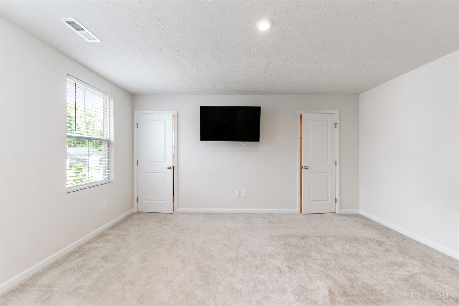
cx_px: 230
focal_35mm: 14
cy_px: 153
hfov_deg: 104.3
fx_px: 178
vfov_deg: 81.2
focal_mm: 14
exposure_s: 1/200
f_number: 4
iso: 800
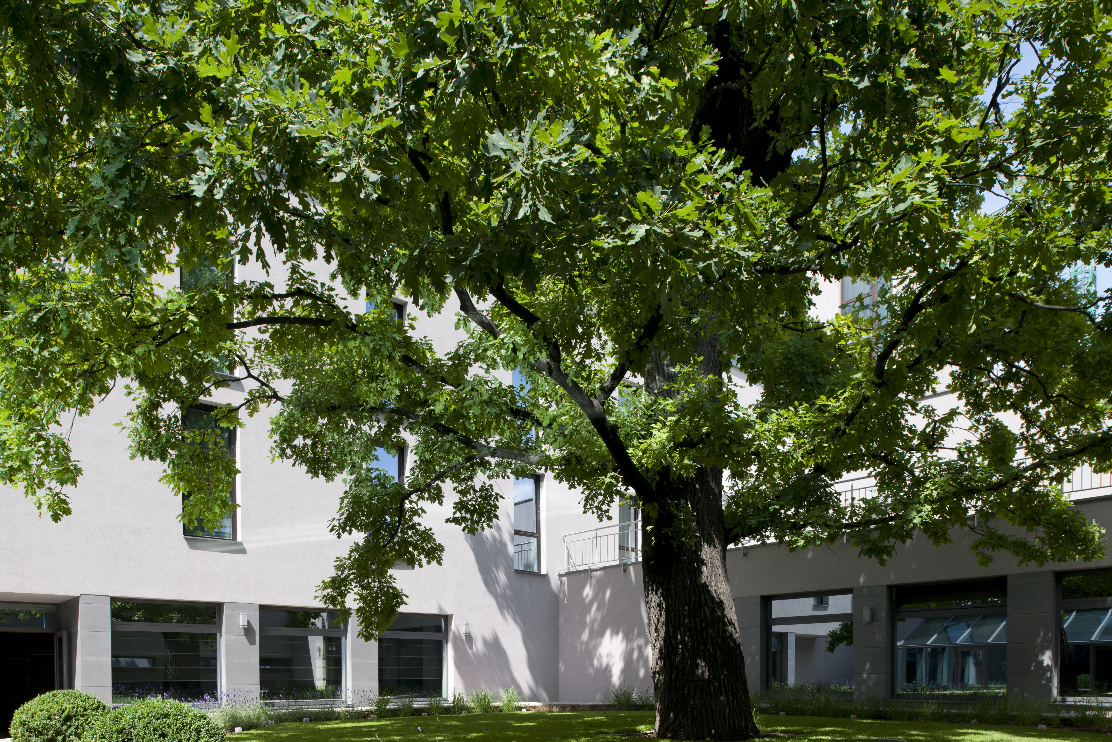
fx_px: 741
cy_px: 371
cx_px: 556
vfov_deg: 53.1
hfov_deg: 73.7
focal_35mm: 24
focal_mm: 24
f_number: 11
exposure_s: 1/60
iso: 100
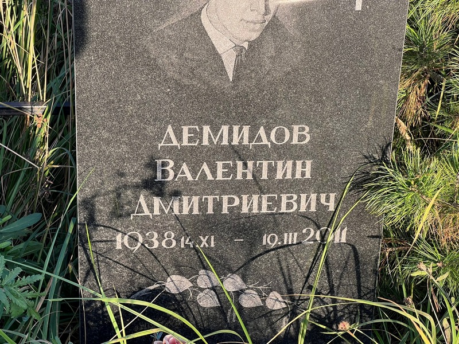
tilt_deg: -25.1
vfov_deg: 19.1
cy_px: 172
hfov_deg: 25.3
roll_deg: -0.6
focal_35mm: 77
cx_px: 230
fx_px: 1021
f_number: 2.8
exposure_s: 1/101
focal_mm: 9
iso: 32
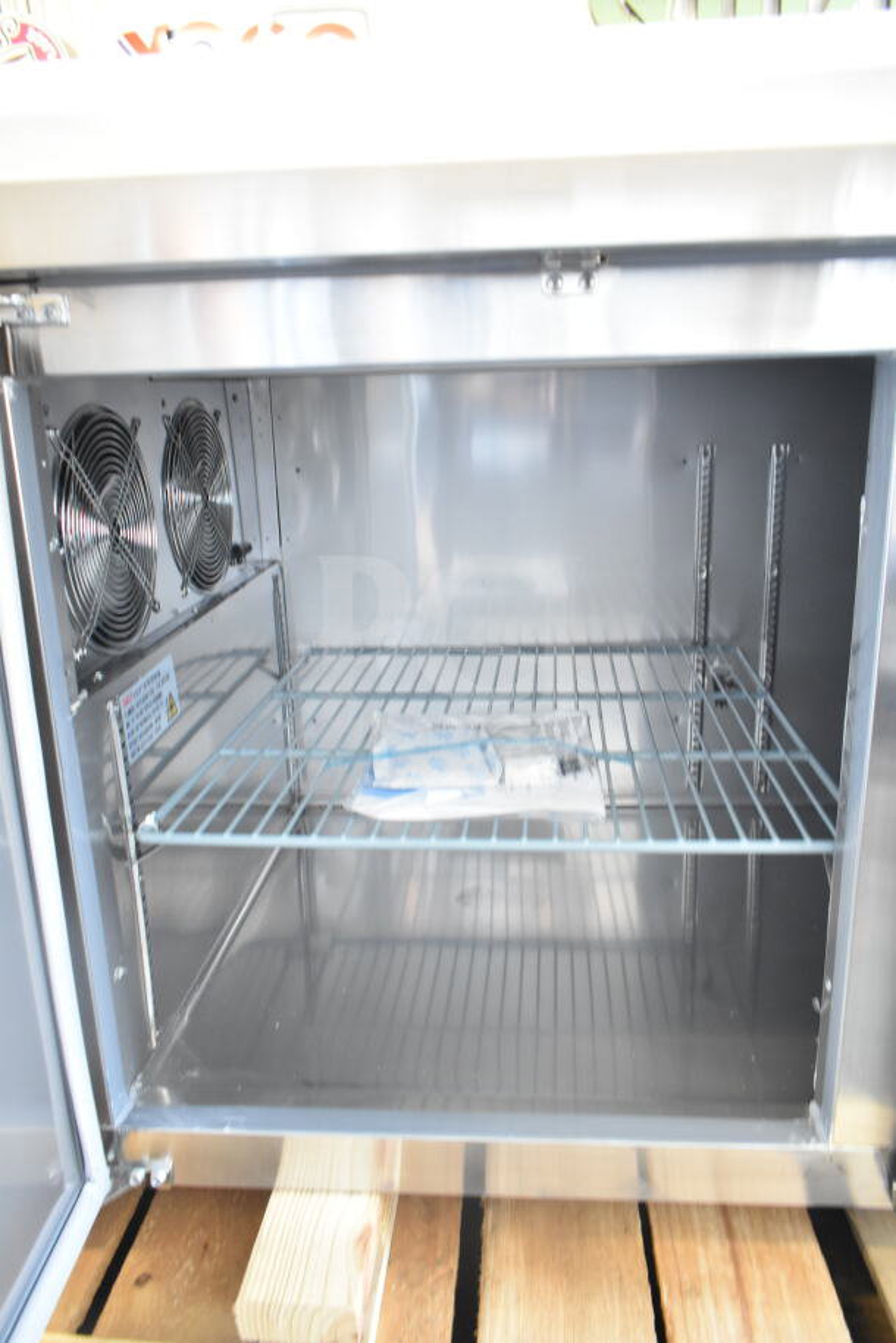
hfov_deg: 48.0
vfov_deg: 67.4
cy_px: 672
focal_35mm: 27
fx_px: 1007
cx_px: 448
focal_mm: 18
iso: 2500
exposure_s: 1/30
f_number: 3.5
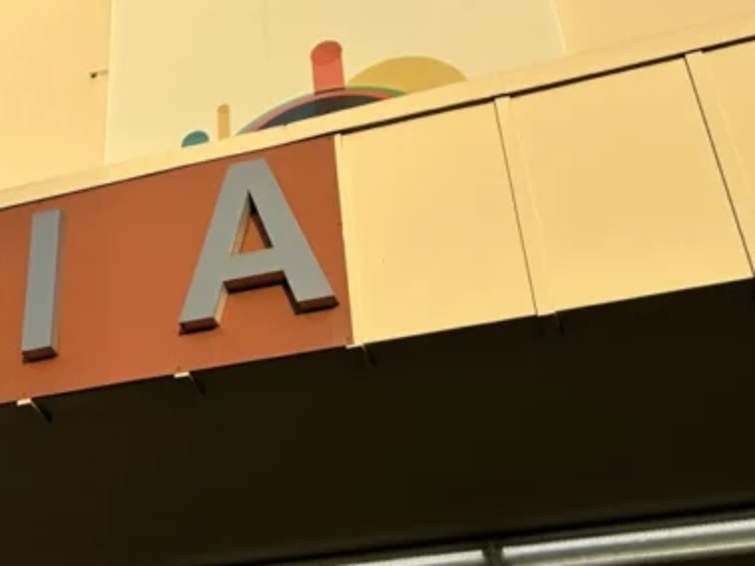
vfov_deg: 24.5
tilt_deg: +39.5
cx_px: 122
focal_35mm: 59
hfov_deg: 31.6
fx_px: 1286
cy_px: 127
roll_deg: -2.2
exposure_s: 1/2841
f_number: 1.5
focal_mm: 5.7
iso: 50
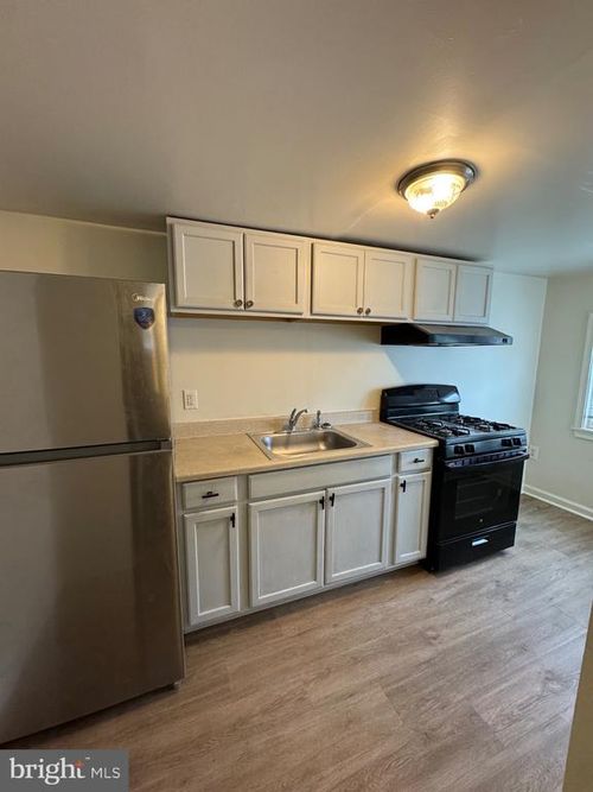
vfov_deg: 102.1
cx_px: 296
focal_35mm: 14
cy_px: 396
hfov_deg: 85.7
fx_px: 320
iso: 320
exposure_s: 1/120
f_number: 2.2
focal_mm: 2.22
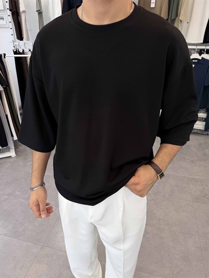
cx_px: 104
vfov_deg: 71.6
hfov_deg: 56.8
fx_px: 193
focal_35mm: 24
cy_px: 139
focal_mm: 6.76
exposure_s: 1/206
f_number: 1.78
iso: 64
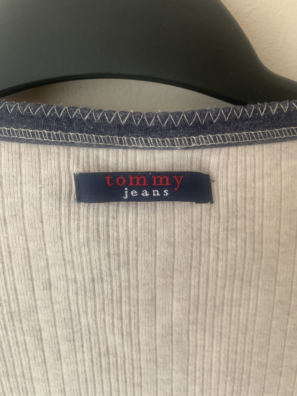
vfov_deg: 65.3
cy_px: 192
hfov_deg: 51.4
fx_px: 309
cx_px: 150
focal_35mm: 27
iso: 80
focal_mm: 4.25
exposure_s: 1/121
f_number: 1.8
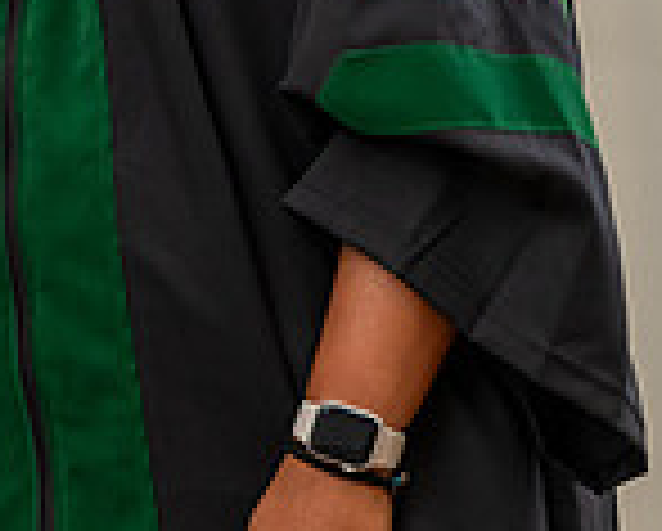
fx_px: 7475
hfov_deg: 5.0
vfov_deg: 4.1
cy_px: -133
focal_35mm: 381
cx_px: -419
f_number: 3.5
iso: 1600
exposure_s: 1/200
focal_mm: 103
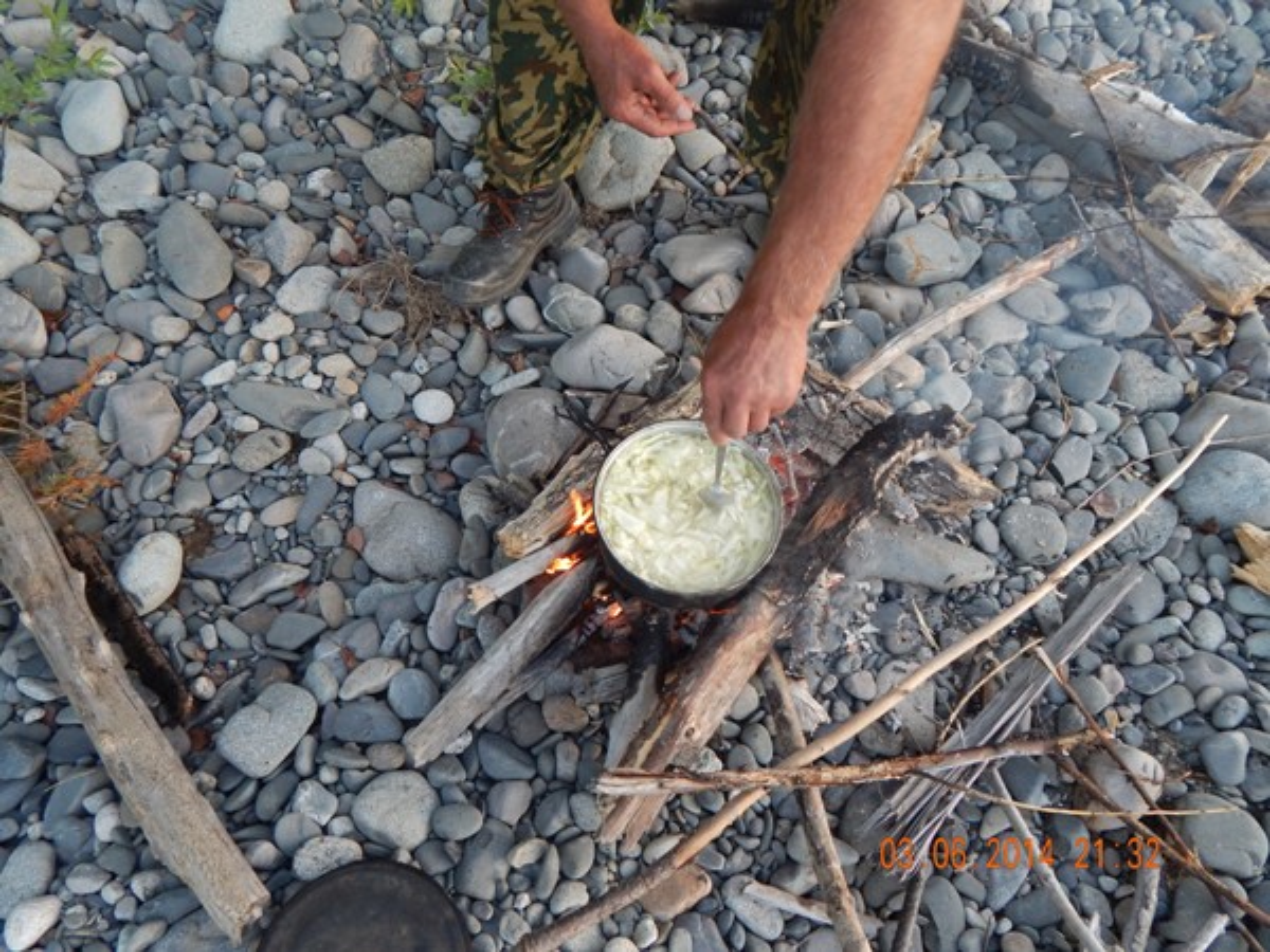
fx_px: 807
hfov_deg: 76.4
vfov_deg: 61.1
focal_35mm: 22
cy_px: 476
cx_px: 635
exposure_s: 1/80
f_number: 3
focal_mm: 4
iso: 125
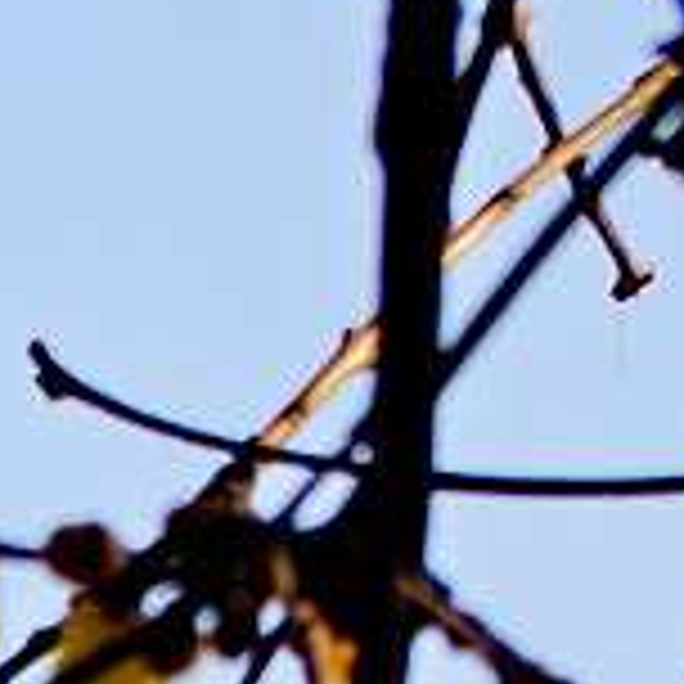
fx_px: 11938
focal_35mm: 534
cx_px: -1917
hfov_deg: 3.2
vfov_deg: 3.2
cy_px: 2243
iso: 100
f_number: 5.6
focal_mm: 40
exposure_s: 1/320
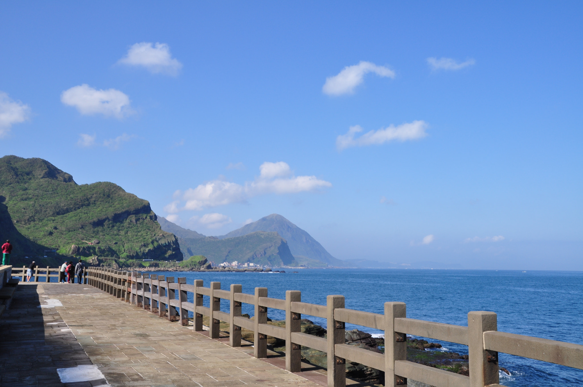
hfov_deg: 51.3
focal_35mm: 38
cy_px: 194
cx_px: 292
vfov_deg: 35.4
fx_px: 607
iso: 200
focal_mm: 25
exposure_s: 1/250
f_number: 13
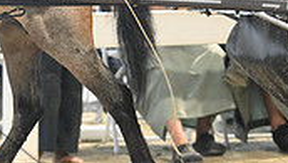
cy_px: 6
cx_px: -154
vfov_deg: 4.4
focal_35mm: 276
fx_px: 2109
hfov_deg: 7.7
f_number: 3.2
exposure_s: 1/487
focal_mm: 78
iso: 6400
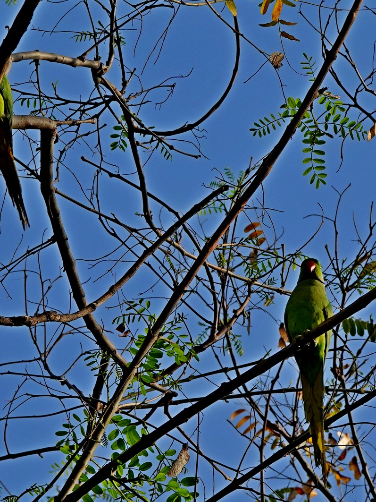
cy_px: 251
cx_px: 301
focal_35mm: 246
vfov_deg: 8.1
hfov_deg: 6.0
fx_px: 3563
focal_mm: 62.39
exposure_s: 1/640
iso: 100
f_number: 4
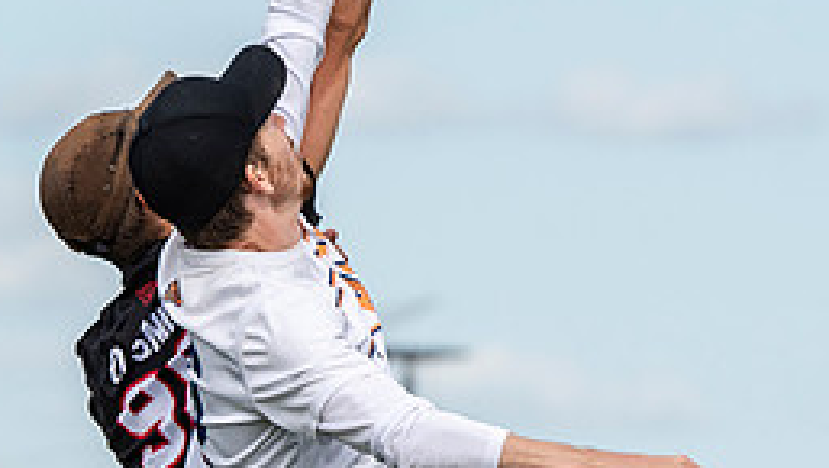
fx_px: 22108
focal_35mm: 1005
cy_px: 262
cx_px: 154
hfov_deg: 2.1
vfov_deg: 1.2
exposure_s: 1/1000
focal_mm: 200
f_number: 6.3
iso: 220
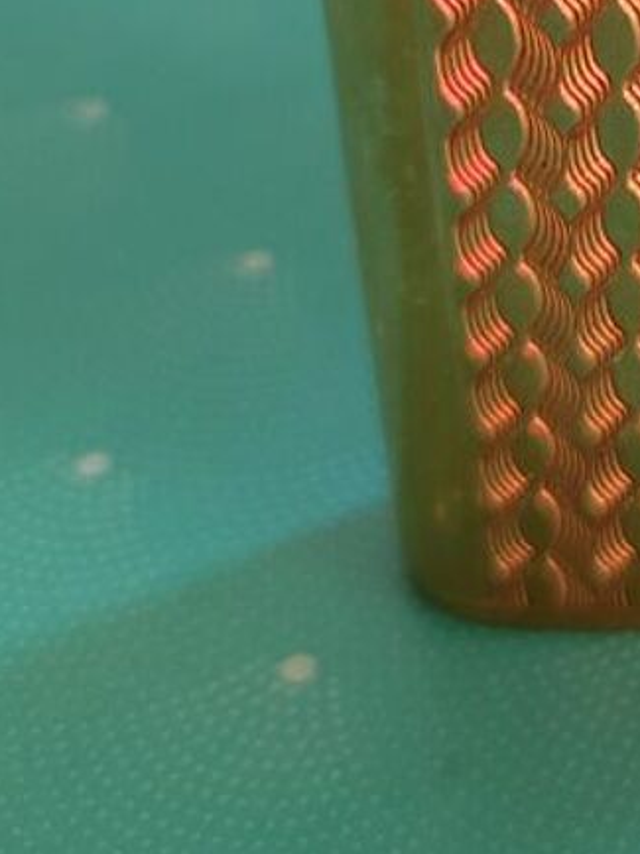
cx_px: 882
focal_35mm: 77
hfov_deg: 17.6
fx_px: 1900
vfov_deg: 23.8
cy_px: -78
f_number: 1.79
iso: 329
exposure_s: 1/50
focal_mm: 4.7
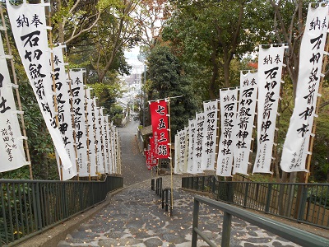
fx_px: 304
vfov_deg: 44.2
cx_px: 164
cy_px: 124
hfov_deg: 56.8
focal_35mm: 32
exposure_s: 1/50
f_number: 3.6
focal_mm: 5.8
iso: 80
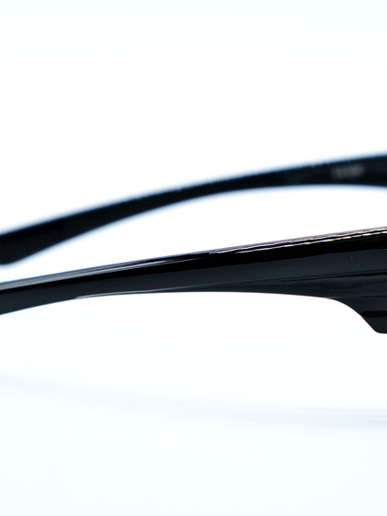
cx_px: 245
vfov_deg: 15.2
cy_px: 240
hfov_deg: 11.4
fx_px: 1939
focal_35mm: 130
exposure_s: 1/220
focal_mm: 50.5
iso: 320
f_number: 5.6
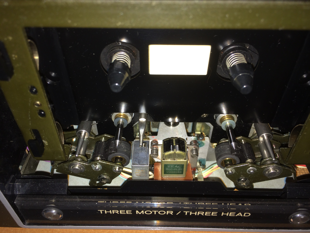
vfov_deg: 48.2
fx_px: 260
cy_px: 116
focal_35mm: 29
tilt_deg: -41.7
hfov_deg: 61.7
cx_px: 155
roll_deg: +1.5
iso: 32
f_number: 2.2
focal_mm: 4.15
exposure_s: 1/57
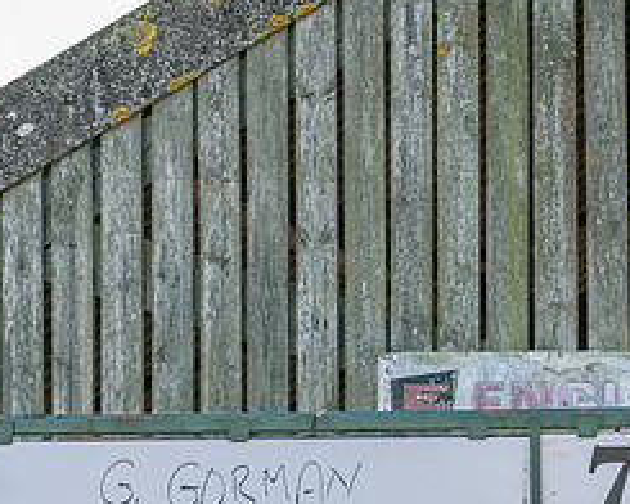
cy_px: 553
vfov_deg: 1.5
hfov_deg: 1.9
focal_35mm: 1035
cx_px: -94
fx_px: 19298
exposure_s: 1/640
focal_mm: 400
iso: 400
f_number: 5
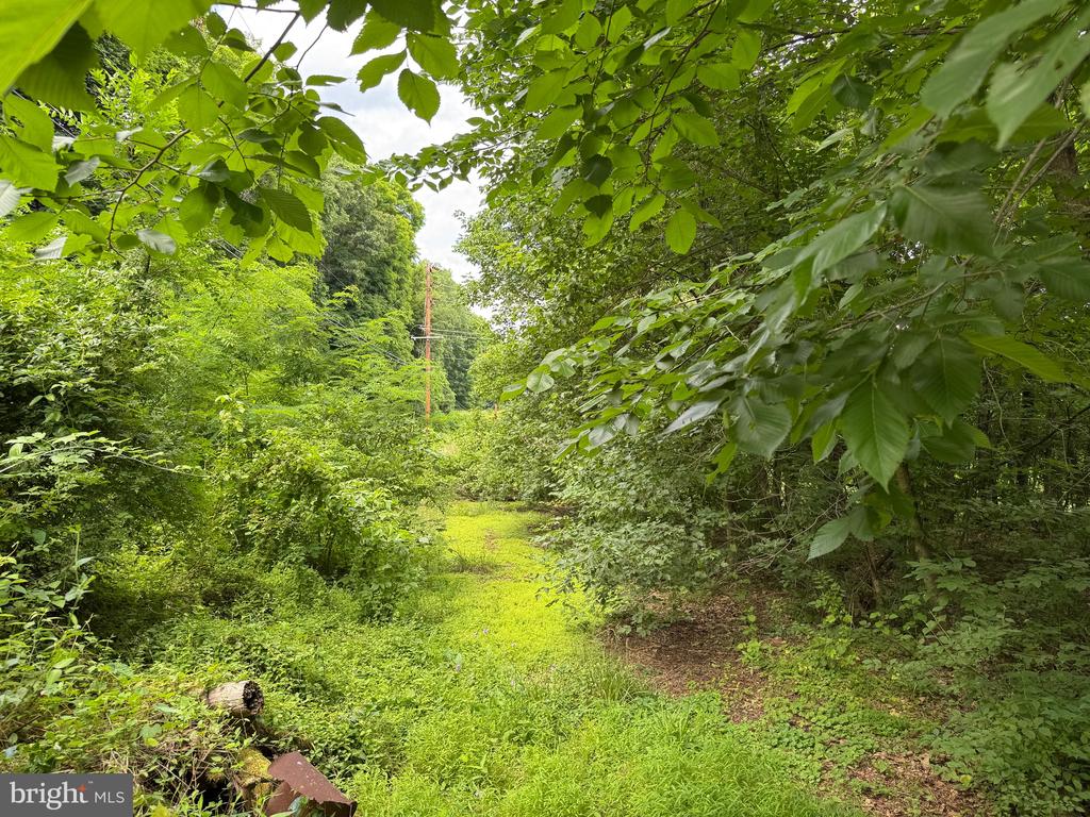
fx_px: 756
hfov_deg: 71.6
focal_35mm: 24
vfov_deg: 56.8
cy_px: 408
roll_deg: -0.5
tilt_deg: +1.2
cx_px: 545
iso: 64
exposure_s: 1/204
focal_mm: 6.76
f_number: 1.78
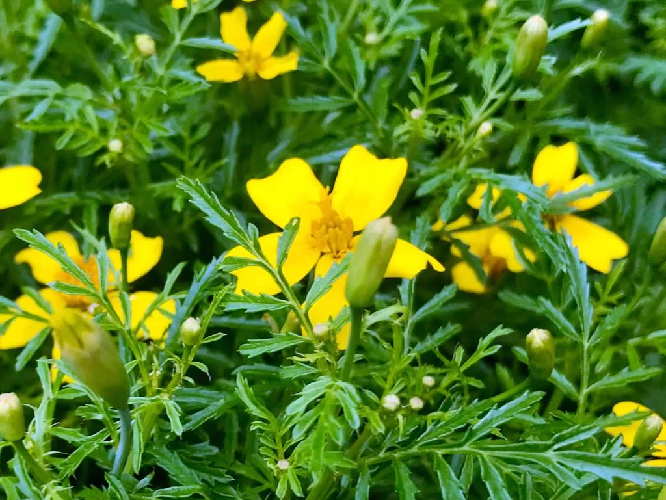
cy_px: 250
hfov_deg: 63.4
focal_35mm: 28
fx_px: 539
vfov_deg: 49.8
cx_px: 333
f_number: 1.8
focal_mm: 3.99
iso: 20
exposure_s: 1/312
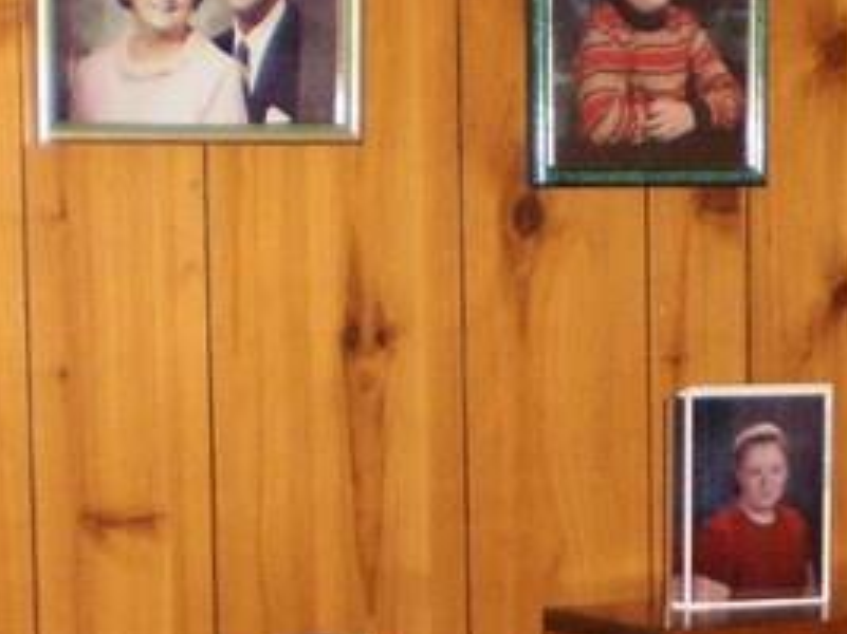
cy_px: 631
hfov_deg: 14.3
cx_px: 508
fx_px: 3375
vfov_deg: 10.6
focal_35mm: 138
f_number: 3.1
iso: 320
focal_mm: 6.3
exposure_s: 1/30
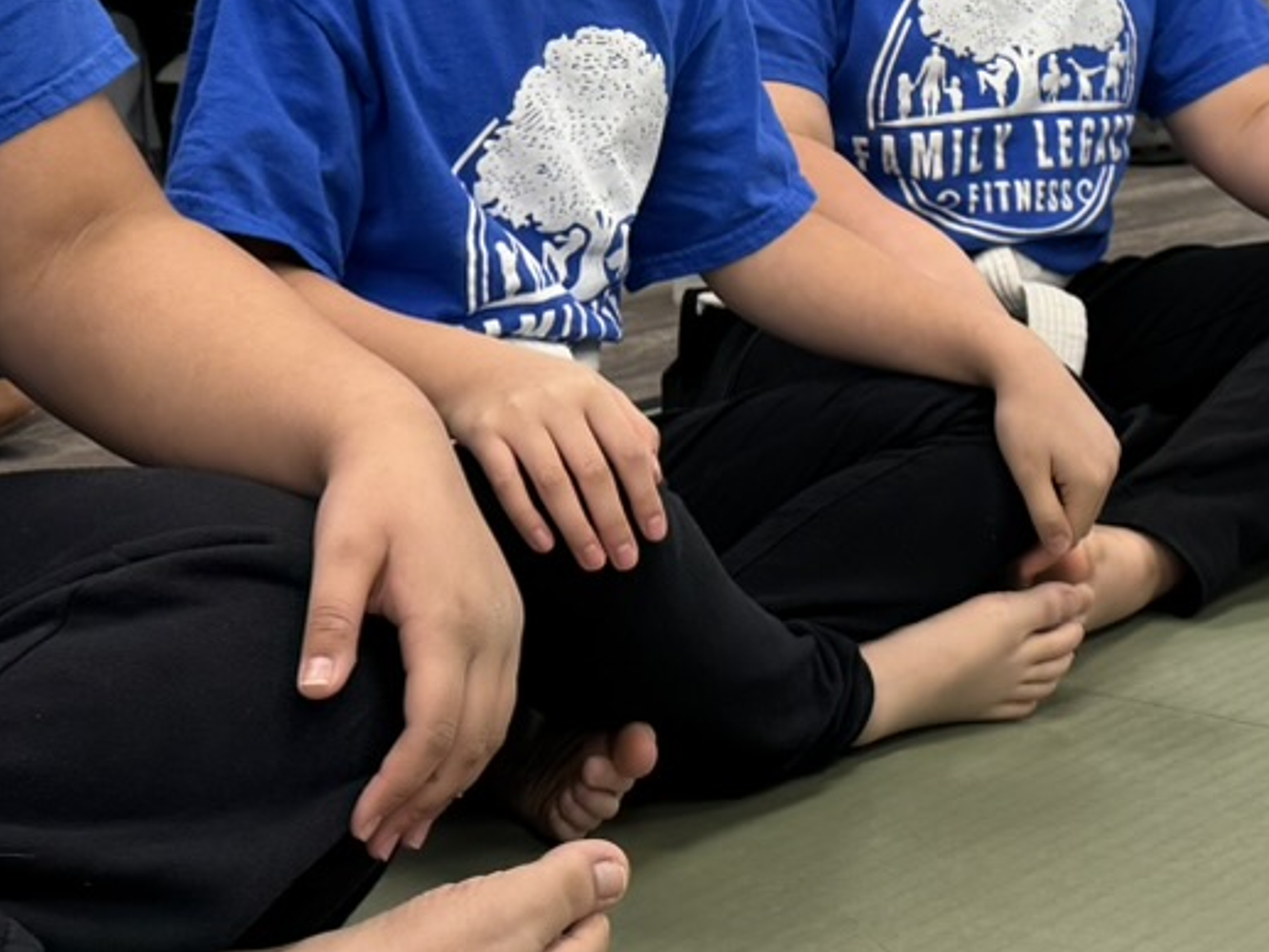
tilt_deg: -1.6
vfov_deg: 15.1
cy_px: -142
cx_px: 879
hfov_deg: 20.6
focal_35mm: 95
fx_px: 3483
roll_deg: -0.5
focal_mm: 6.76
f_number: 1.78
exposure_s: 1/120
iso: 160
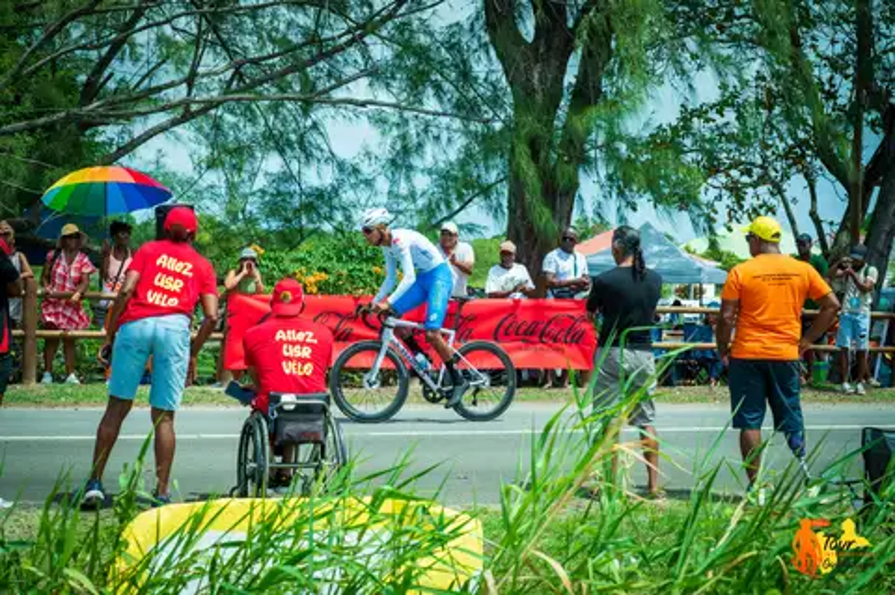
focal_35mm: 70
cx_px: 448
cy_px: 298
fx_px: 1738
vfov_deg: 19.4
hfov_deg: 28.9
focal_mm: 70
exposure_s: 1/1000
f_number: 11
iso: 1000
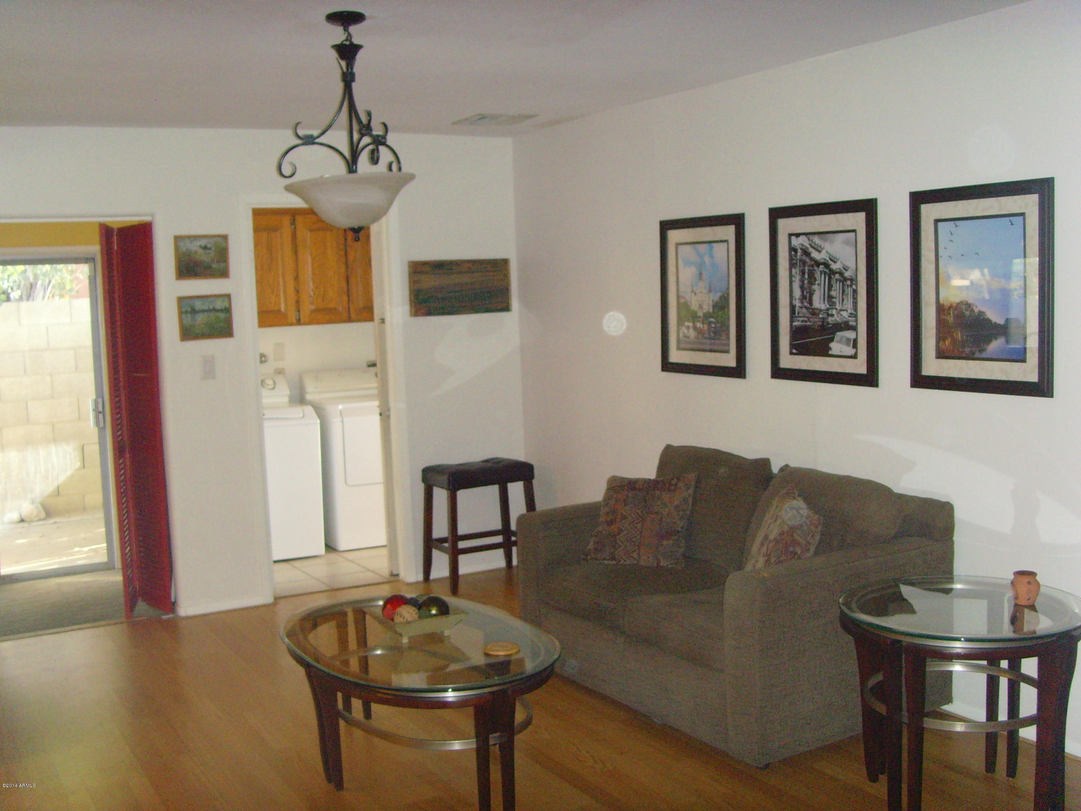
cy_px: 406
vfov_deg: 36.8
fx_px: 1218
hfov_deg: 47.9
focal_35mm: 39
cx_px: 540
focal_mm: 6.6
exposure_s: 1/45
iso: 320
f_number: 3.5
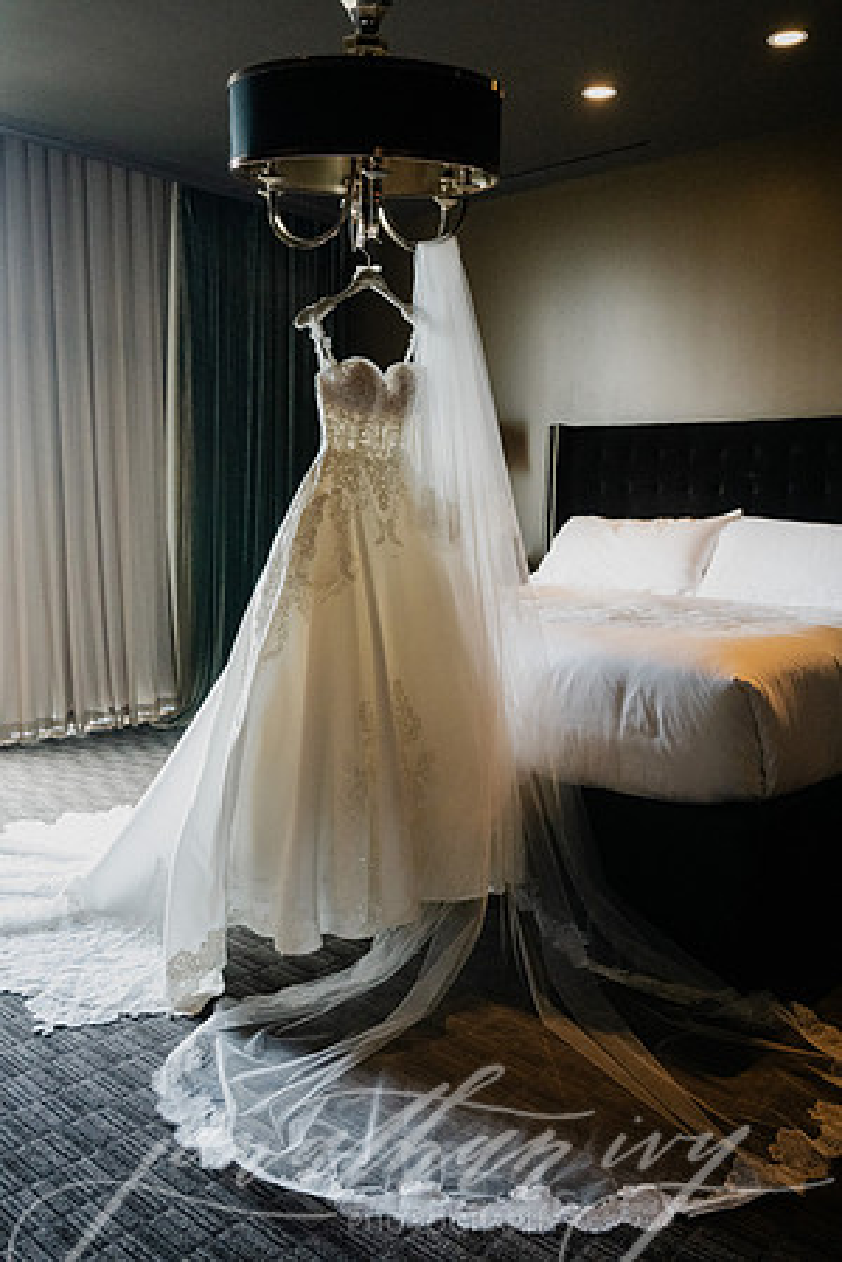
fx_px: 1052
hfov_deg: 43.6
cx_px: 421
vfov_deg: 61.9
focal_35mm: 30
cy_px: 631
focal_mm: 30
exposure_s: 1/320
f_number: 4
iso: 7200
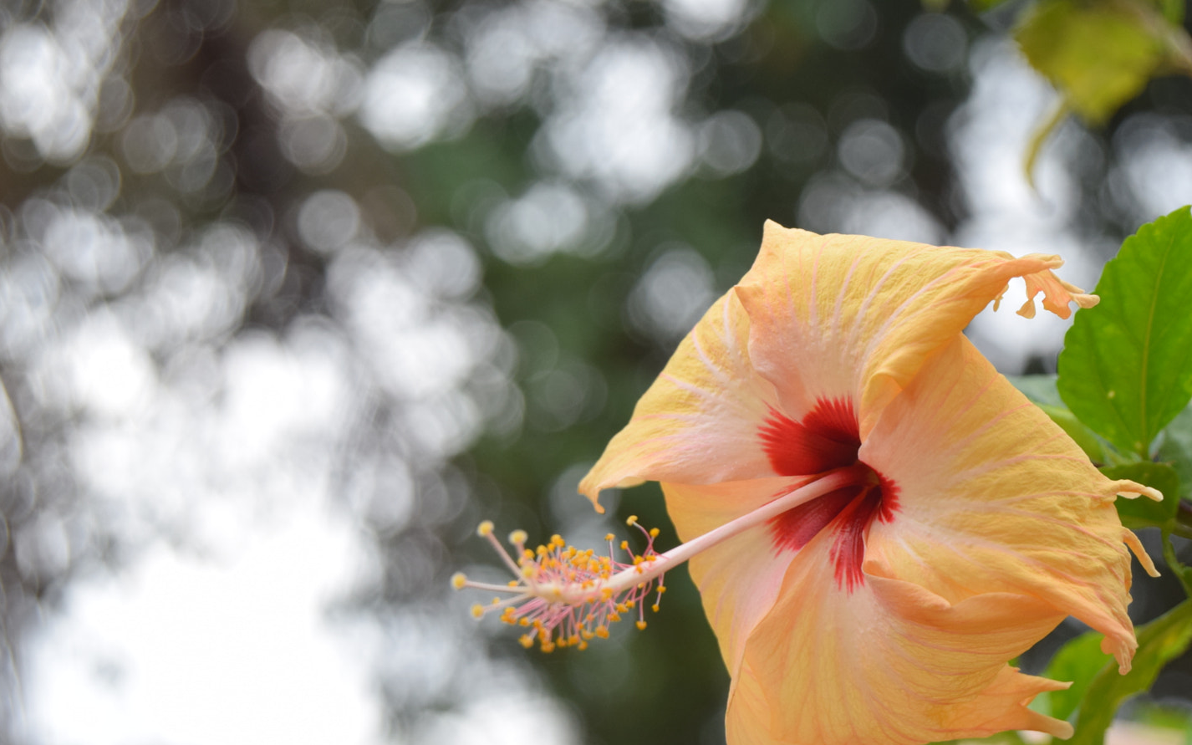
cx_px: 677
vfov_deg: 10.8
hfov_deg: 17.3
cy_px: 484
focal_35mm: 121
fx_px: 3922
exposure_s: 1/640
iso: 400
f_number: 5.6
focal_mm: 55
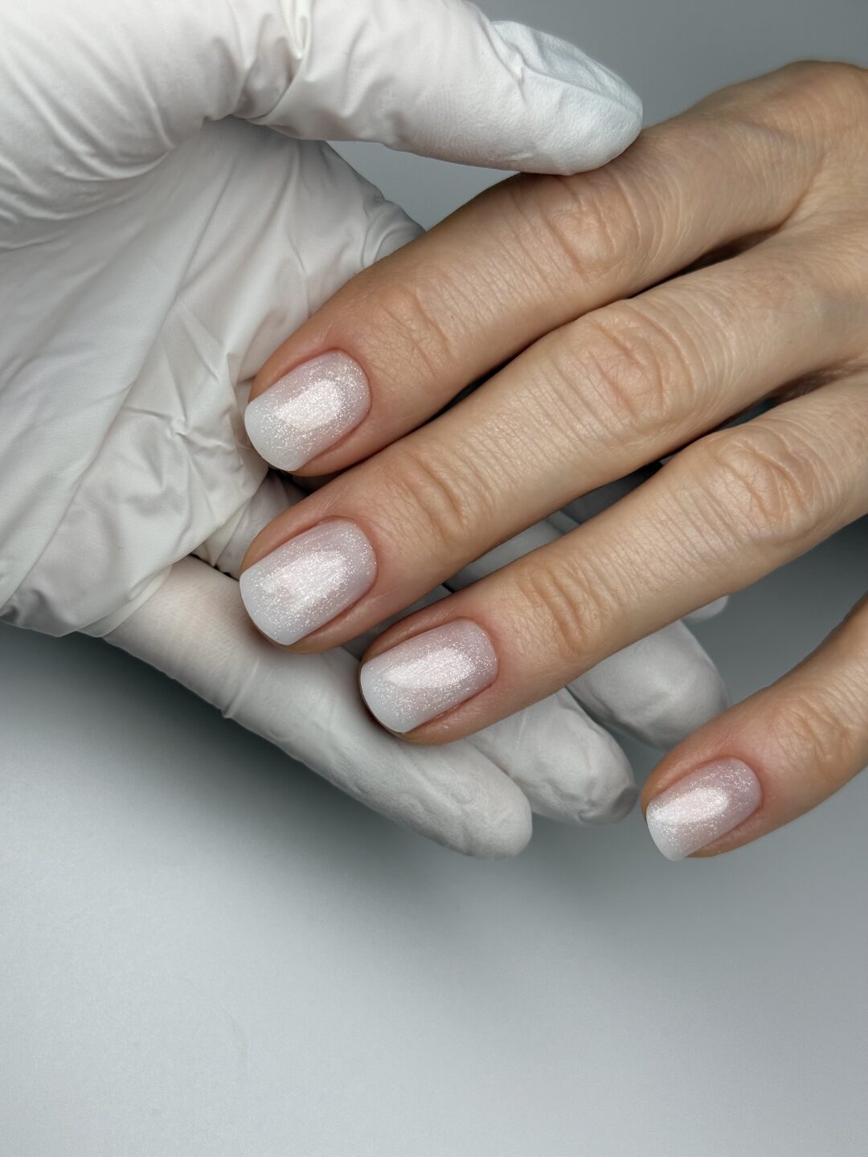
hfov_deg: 30.3
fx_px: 1605
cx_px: 434
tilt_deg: -64.5
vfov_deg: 39.7
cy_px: 578
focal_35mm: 48
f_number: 1.78
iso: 125
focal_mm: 6.76
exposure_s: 1/2033
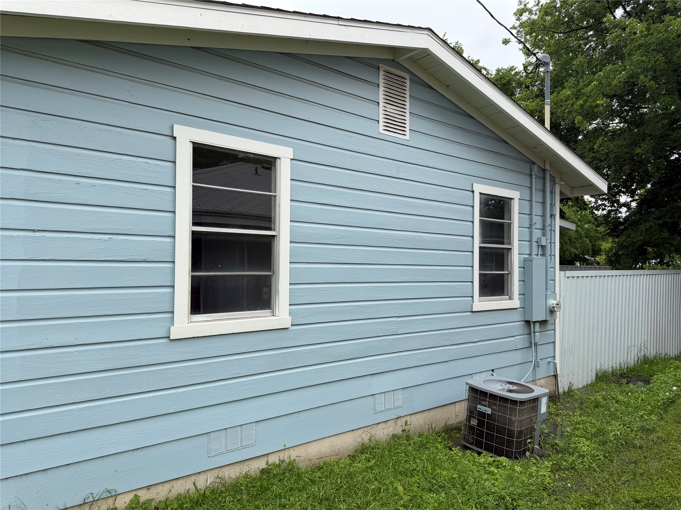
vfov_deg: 56.8
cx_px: 340
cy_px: 255
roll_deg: +0.5
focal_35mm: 24
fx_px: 472
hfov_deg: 71.6
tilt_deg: +0.1
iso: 80
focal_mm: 6.76
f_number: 1.78
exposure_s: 1/1385
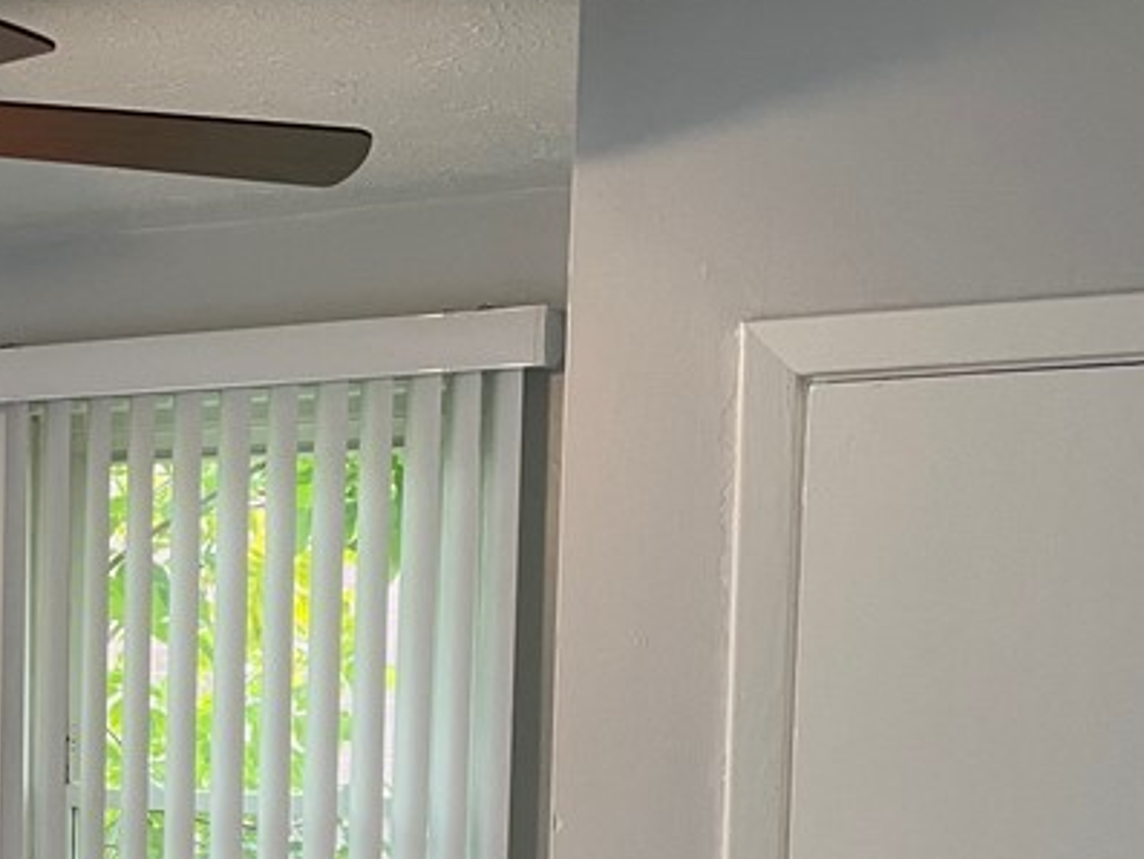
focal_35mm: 67
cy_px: 902
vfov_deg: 21.0
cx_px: -158
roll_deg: +1.0
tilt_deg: -6.7
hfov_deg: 26.4
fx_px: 2215
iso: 160
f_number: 1.6
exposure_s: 1/60
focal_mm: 4.2
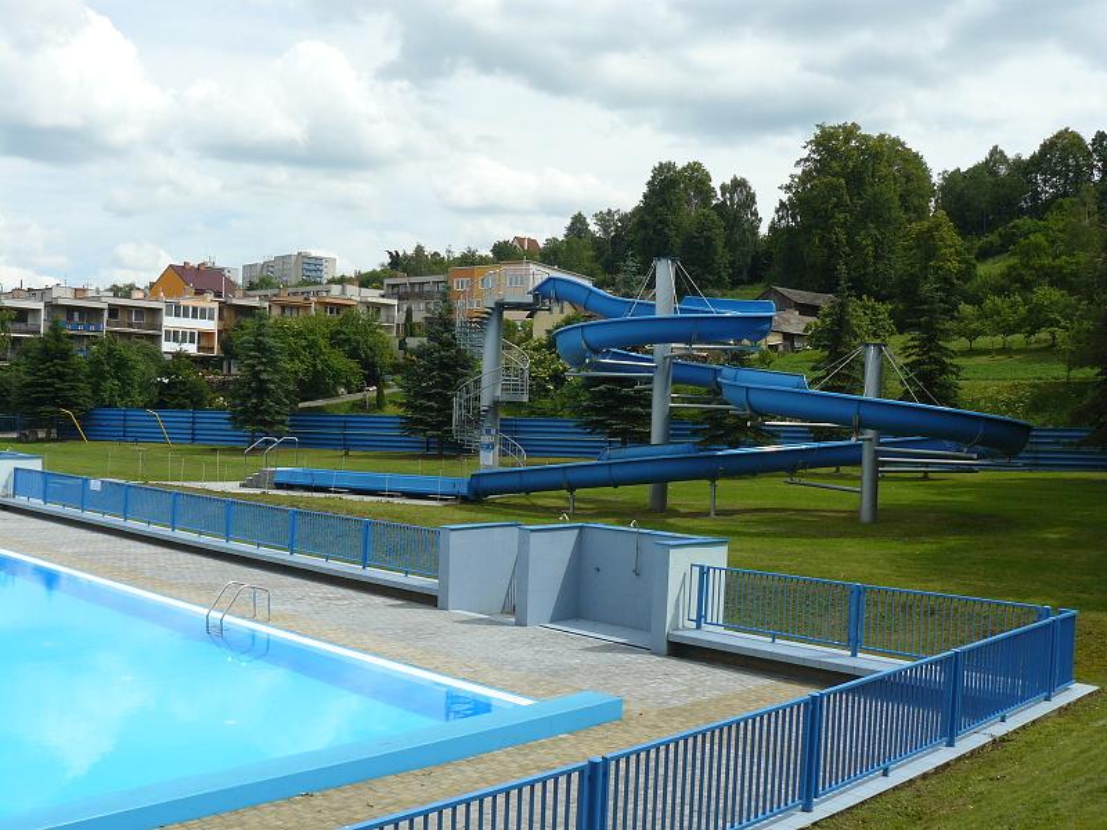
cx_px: 554
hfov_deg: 51.4
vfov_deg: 39.7
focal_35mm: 36
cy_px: 415
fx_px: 1151
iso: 100
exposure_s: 1/400
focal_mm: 6
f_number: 5.6
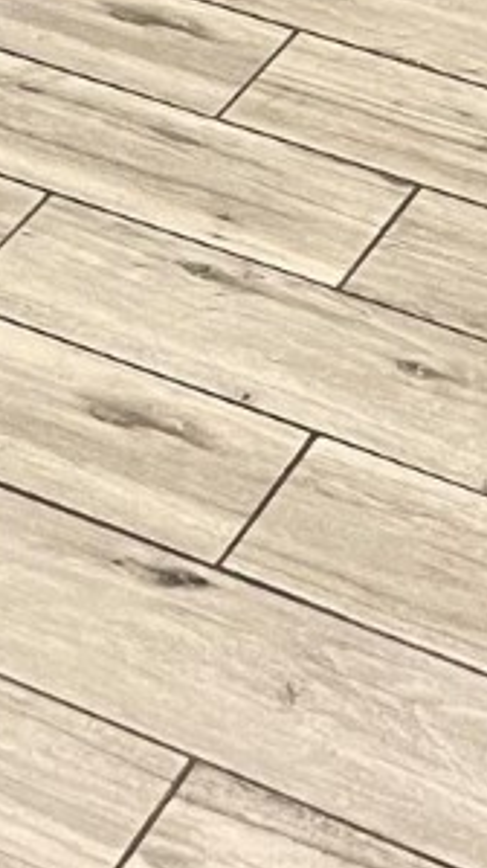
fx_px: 3217
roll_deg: -0.7
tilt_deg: -13.0
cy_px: -1019
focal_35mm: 140
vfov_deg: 12.8
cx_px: 125
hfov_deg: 8.6
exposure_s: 1/40
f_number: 1.6
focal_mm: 5.1
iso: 500
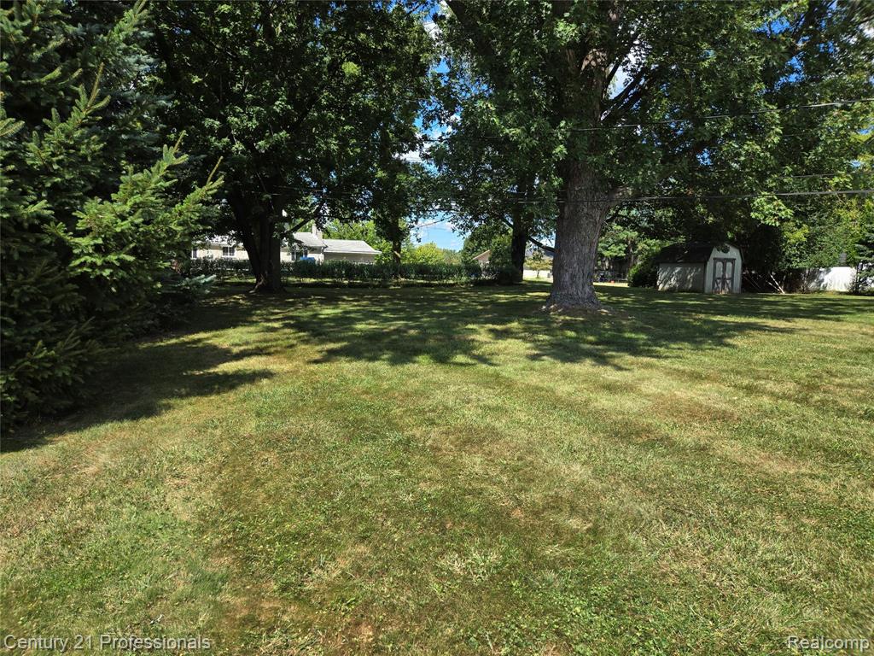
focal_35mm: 23
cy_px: 328
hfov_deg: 73.9
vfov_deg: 58.9
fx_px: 581
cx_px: 437
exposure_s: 1/922
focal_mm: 5.4
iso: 25
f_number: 1.8
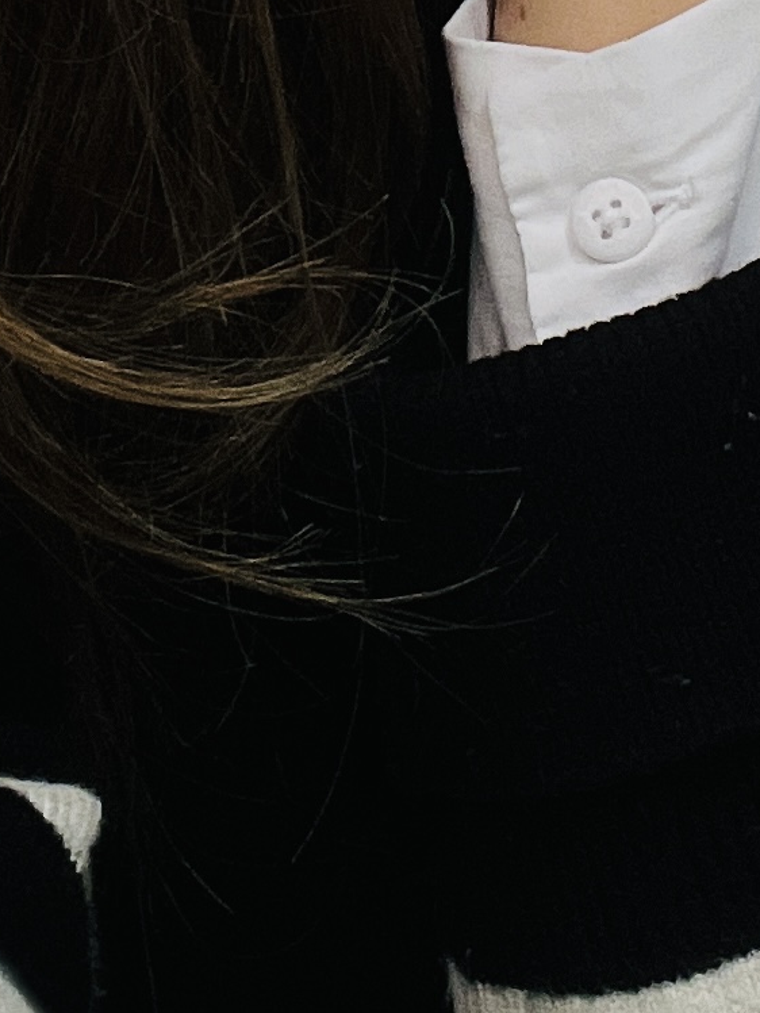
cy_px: -598
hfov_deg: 13.2
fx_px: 3278
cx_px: 404
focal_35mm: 112
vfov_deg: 15.8
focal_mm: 2.71
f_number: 2.2
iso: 200
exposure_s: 1/60
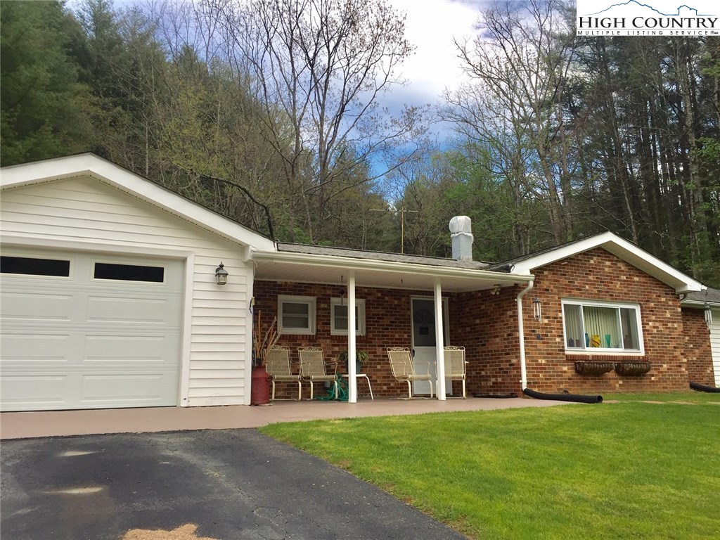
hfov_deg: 61.7
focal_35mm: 29
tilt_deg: +9.9
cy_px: 270
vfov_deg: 48.2
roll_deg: +0.2
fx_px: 603
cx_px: 360
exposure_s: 1/824
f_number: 2.2
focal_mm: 4.15
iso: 32
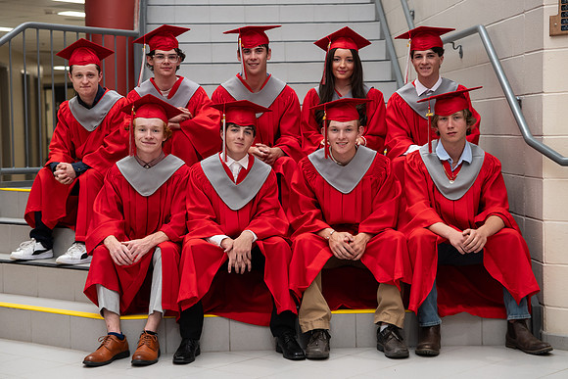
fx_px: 1023
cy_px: 191
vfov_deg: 21.0
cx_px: 271
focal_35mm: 65
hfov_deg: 31.0
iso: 1000
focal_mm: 56
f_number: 2.8
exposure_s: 1/200
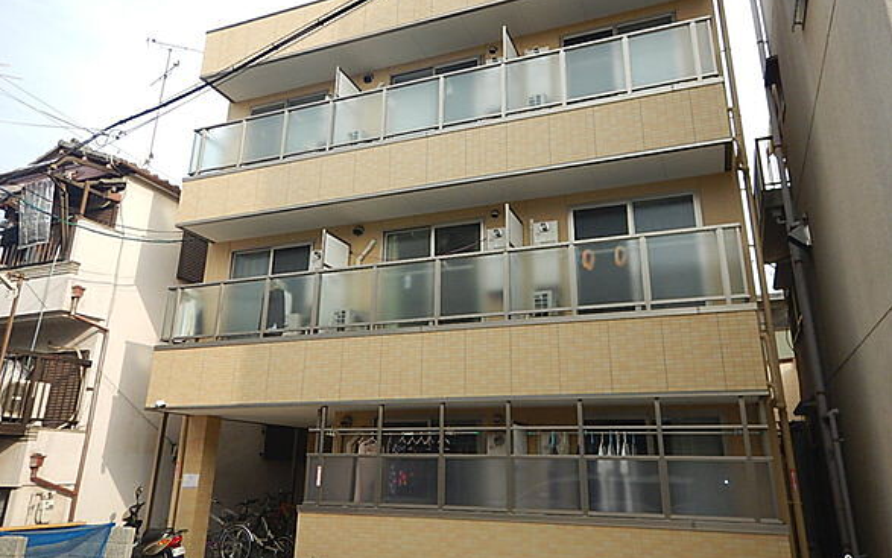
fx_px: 632
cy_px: 239
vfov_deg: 47.5
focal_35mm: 26
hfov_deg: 70.4
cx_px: 444
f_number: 2.8
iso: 125
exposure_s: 1/640
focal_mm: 4.3
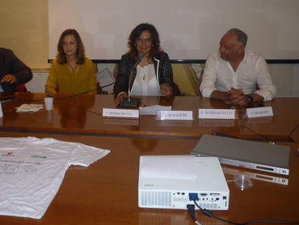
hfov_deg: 45.2
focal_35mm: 41
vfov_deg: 34.7
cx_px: 103
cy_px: 71
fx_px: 354
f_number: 3.3
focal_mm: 5.2
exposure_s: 1/30
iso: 160
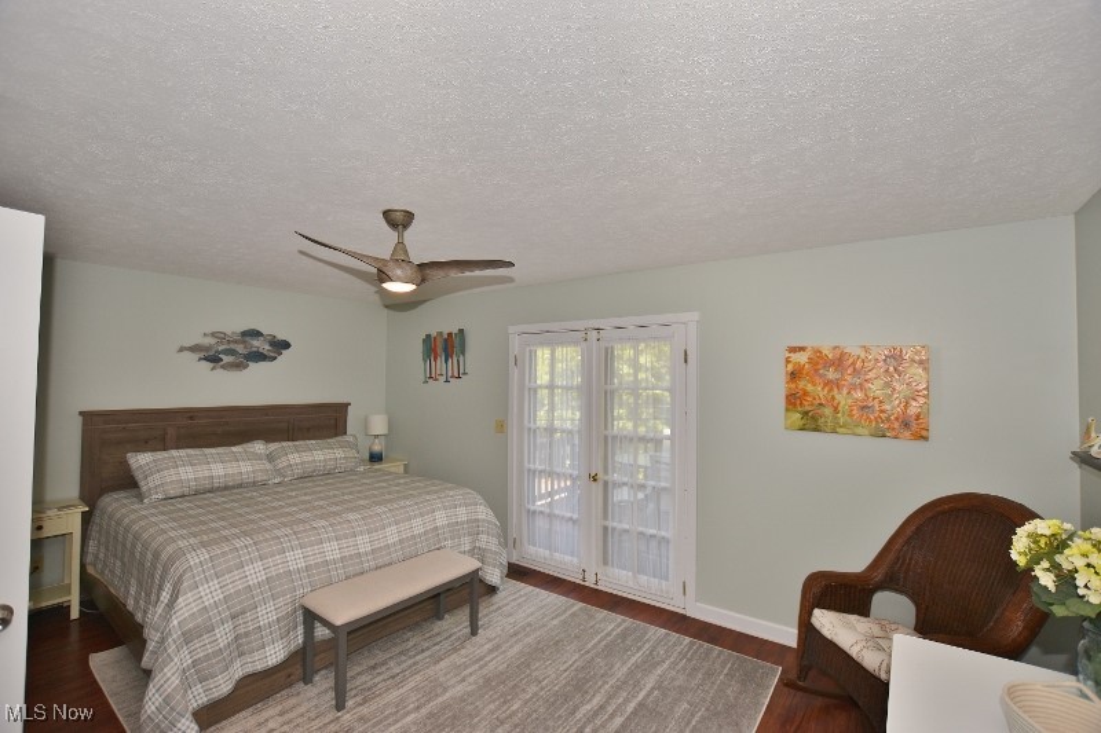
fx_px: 459
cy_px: 366
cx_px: 550
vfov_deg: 77.3
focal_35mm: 15
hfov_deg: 100.4
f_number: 3.5
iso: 100
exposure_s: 1/200
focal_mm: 10
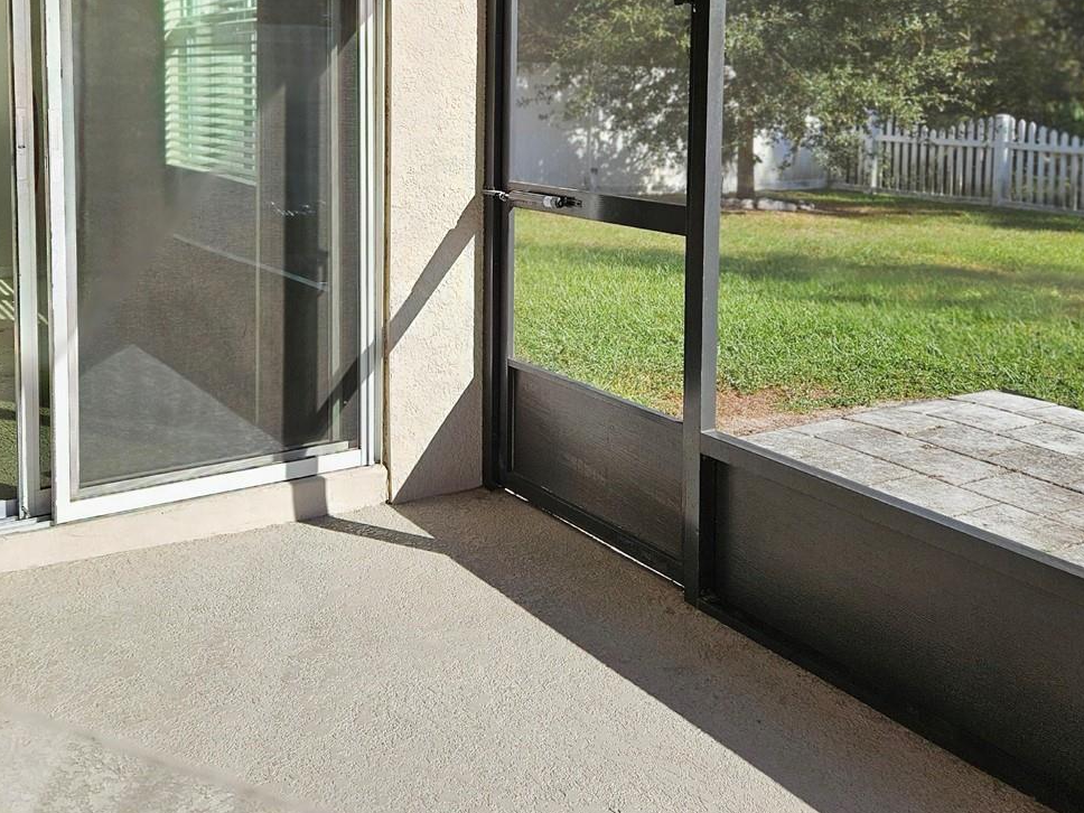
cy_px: 166
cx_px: 478
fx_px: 1190
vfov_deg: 36.5
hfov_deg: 48.9
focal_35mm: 38
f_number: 1.8
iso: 50
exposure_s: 1/1111
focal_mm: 5.4
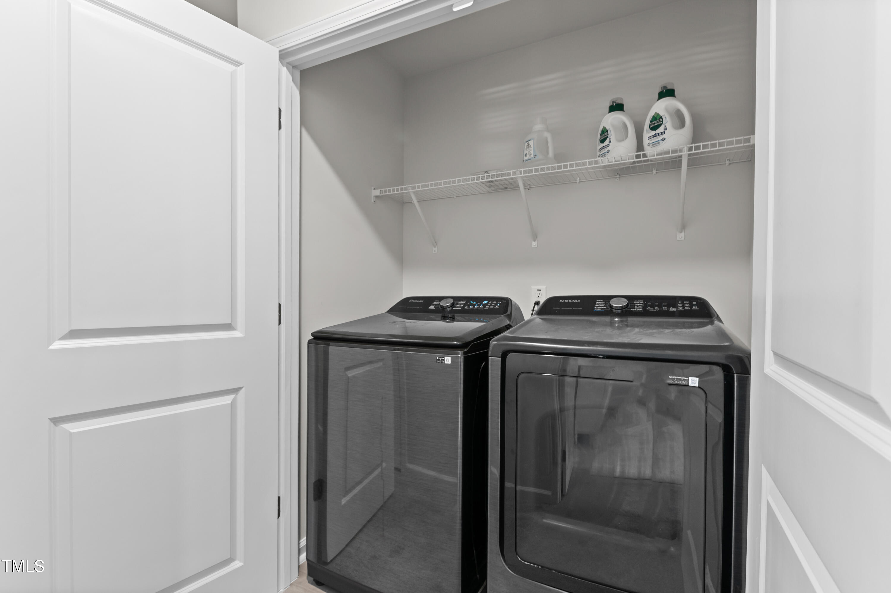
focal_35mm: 17
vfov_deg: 70.4
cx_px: 446
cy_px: 296
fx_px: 420
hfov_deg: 93.3
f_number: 7.1
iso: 400
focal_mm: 17
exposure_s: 1/4
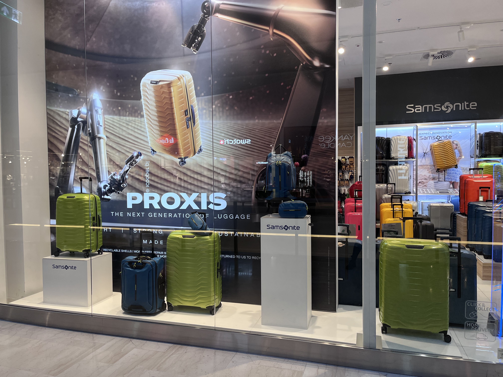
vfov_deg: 53.1
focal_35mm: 26
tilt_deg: -1.8
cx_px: 252
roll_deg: +1.1
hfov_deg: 67.3
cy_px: 188
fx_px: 378
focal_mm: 5.1
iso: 100
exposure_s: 1/100
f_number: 1.6
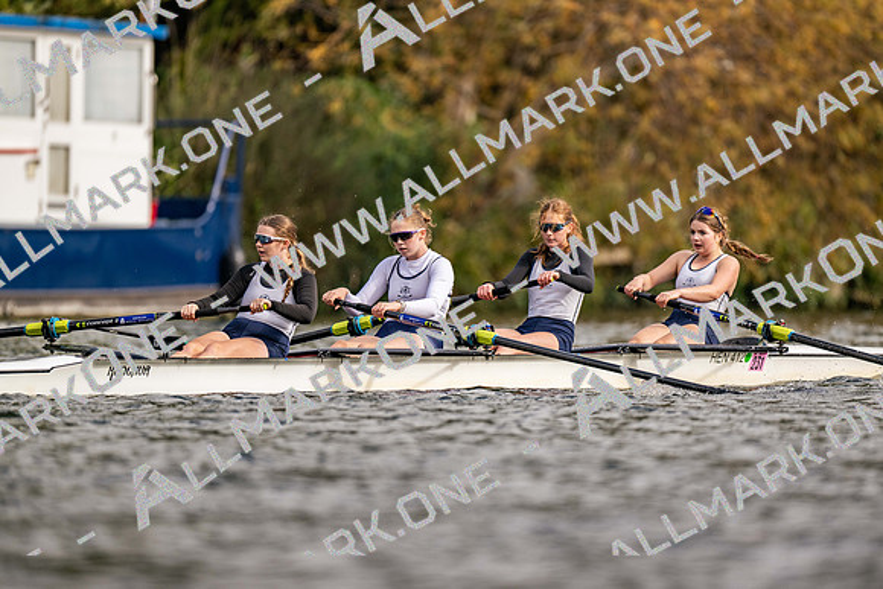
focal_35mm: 600
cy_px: 294
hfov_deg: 3.4
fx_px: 14727
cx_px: 442
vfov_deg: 2.3
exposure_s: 1/2500
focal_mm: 600
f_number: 4
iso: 220
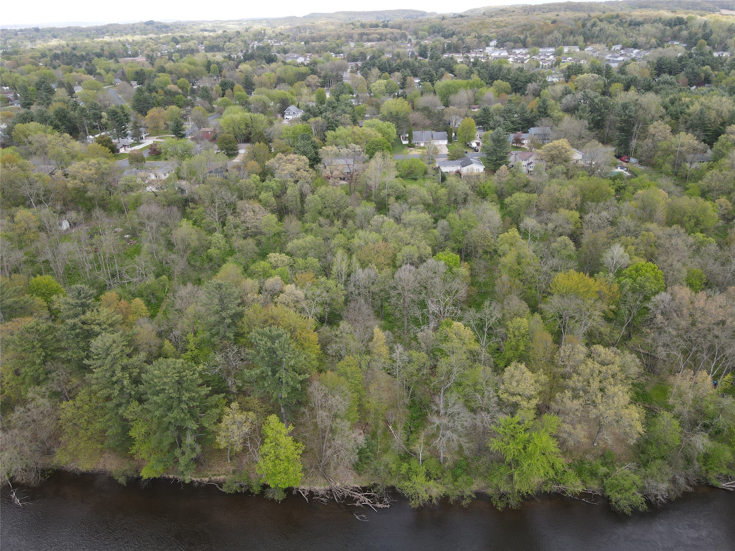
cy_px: 276
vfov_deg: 56.8
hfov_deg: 71.6
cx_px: 368
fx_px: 510
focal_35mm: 24
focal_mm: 4.5
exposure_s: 1/160
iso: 100
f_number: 2.8
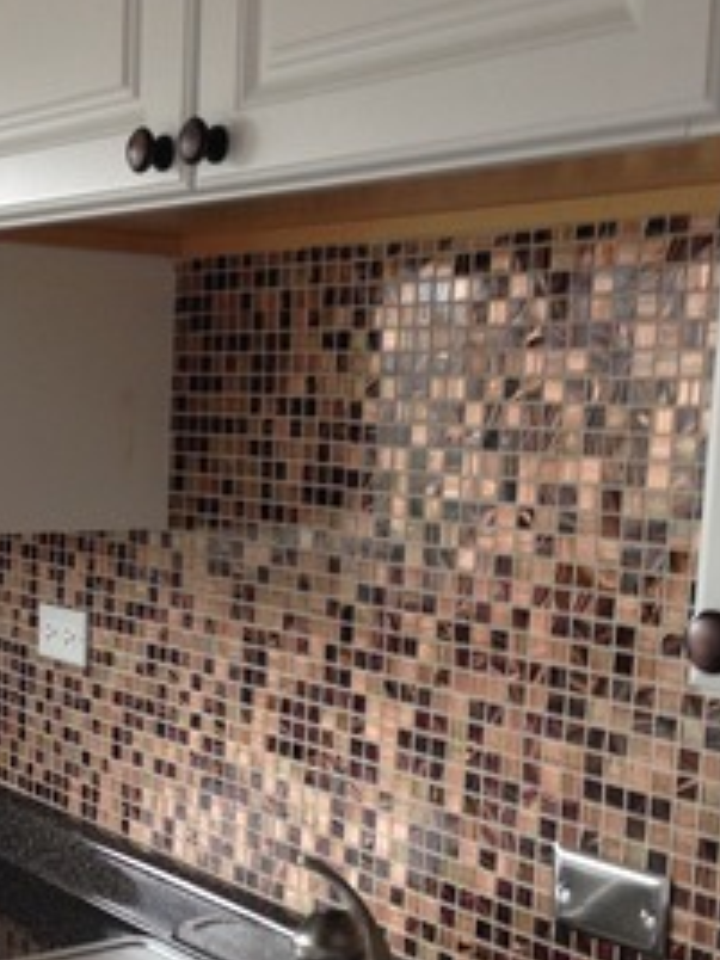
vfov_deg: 32.6
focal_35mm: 59
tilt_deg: -7.2
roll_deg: -1.6
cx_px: 147
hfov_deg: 24.4
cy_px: 595
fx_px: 1636
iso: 100
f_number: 2.4
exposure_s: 1/20
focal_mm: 4.12
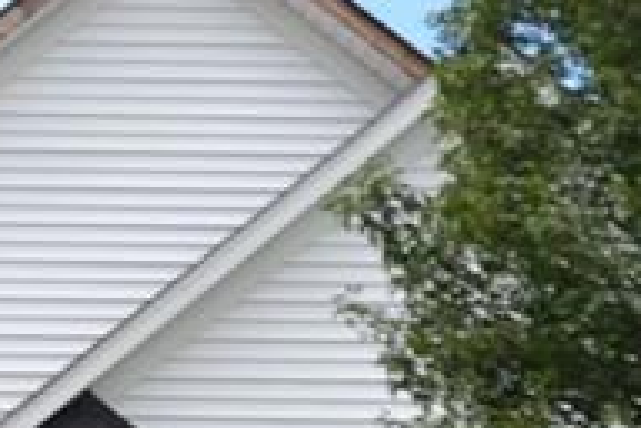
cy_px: 709
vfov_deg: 8.3
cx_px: -357
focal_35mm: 160
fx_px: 2849
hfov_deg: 12.2
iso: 100
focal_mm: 20
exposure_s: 1/200
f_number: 6.3
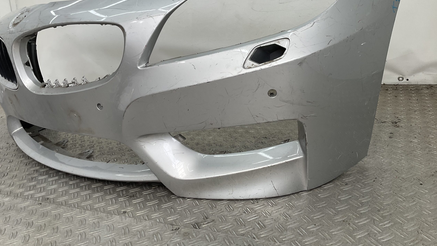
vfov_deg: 36.4
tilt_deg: -15.6
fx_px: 371
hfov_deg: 61.0
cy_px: 90
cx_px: 220
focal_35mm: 32
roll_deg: +5.8
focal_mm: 3
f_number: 1.8
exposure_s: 1/199
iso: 16
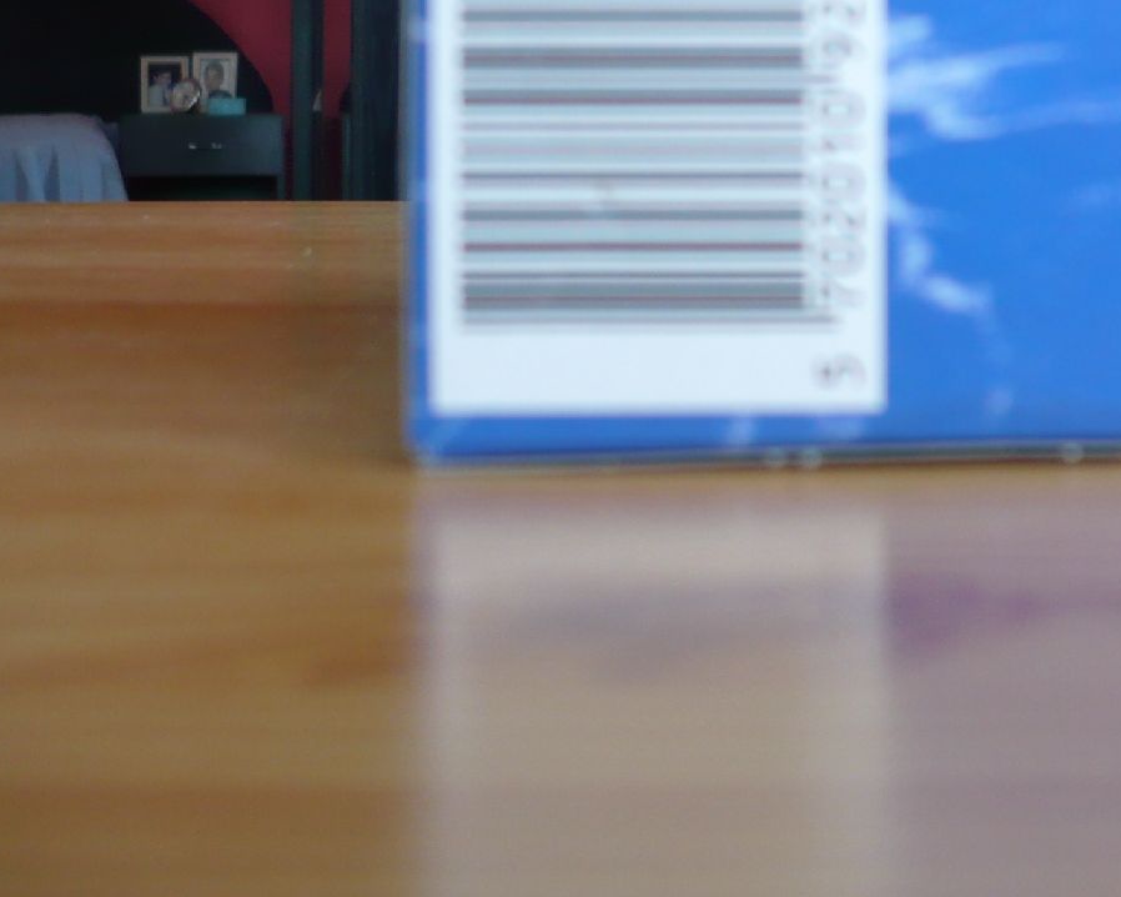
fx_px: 2488
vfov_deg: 20.0
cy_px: 82
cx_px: 1100
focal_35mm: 75
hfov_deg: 24.3
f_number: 2.8
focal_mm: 5.8
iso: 100
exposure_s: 1/20
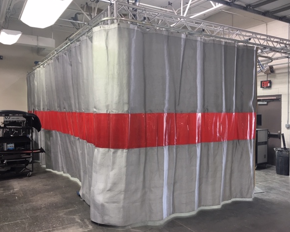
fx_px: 266
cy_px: 117
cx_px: 148
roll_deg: -0.9
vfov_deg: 47.2
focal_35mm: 31
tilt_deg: +0.8
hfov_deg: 57.1
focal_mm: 4.15
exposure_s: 1/30
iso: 25
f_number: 2.2
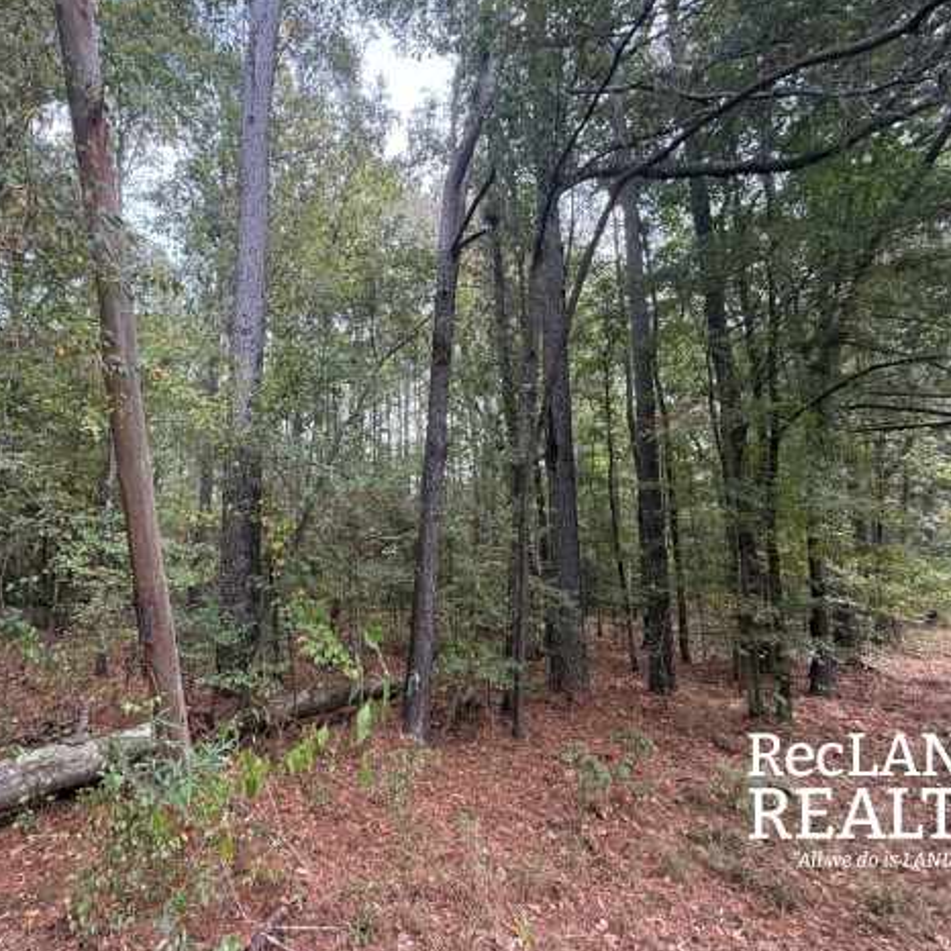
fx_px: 528
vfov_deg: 84.0
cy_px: 478
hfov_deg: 83.0
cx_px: 382
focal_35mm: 17
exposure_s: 1/99
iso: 80
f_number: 2.2
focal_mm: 2.22
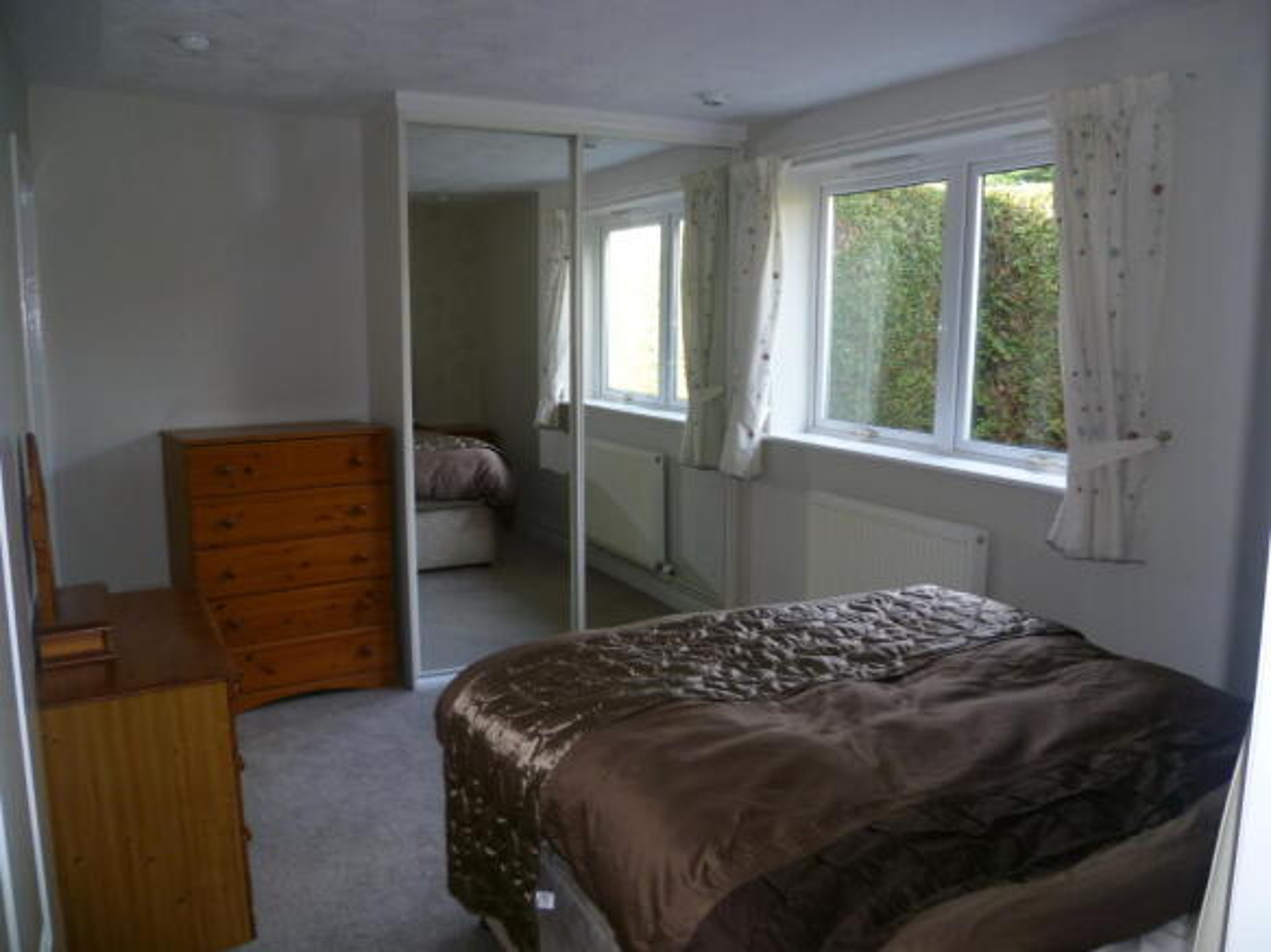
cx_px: 636
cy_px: 476
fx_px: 1028
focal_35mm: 28
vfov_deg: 49.7
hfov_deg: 63.5
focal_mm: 5
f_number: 2.8
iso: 100
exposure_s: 1/30
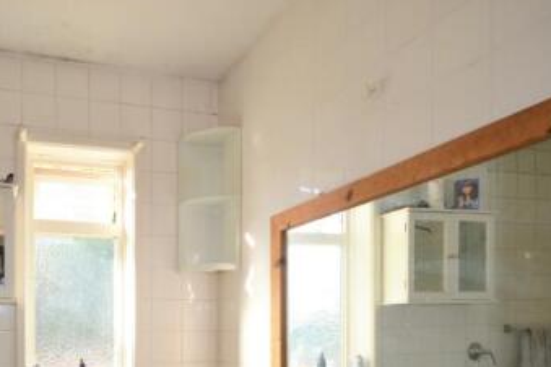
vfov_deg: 41.0
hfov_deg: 58.9
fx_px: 444
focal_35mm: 29
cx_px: 114
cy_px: 339
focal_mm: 10
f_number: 4
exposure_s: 1/60
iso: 110
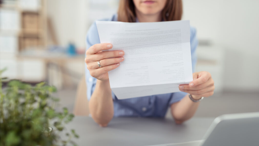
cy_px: 86
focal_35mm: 53
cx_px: 129
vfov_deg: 22.6
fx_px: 364
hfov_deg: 39.2
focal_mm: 50
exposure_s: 1/200
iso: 100
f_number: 2
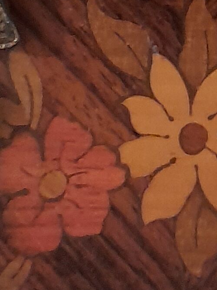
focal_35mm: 150
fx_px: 1254
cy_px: -123
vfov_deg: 12.6
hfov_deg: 9.9
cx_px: 172
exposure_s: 1/25
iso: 500
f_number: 2
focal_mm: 4.6
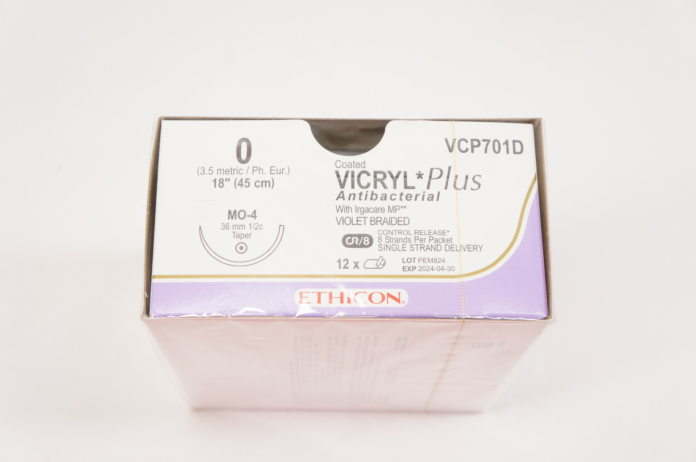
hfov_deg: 37.9
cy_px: 231
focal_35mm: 52
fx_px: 1014
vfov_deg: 25.7
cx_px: 348
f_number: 7.1
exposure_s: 1/100
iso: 800
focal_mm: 35
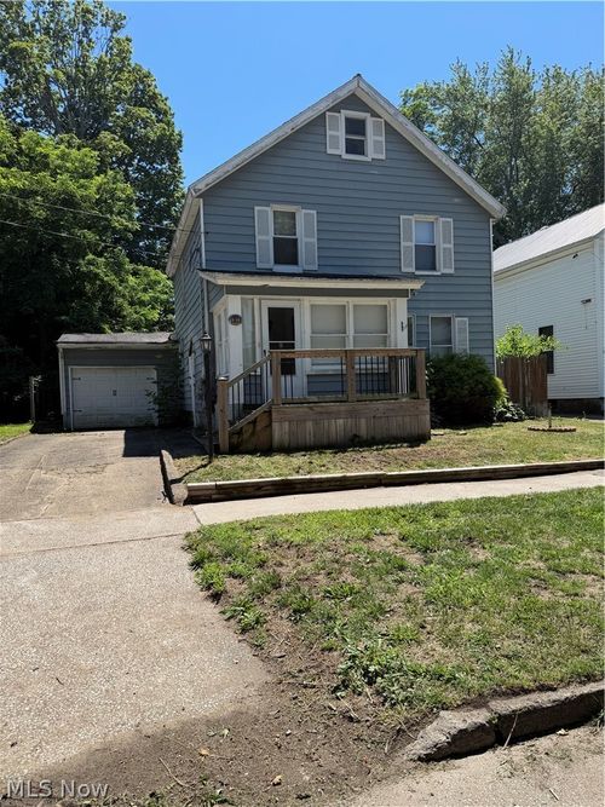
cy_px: 404
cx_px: 302
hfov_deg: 56.8
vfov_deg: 71.6
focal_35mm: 24
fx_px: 559
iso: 80
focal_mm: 6.76
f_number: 1.78
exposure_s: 1/3584
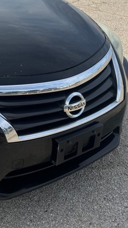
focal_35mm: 54
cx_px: -36
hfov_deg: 20.4
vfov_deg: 37.8
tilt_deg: -23.6
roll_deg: -1.7
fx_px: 325
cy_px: 65
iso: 80
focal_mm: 6.76
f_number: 1.78
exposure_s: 1/2833
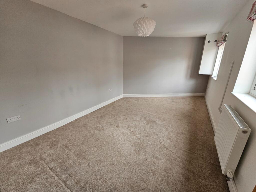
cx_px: 128
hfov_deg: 106.2
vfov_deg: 89.9
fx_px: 96
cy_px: 96
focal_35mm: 13
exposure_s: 1/70.8
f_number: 2.2
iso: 80
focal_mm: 2.2
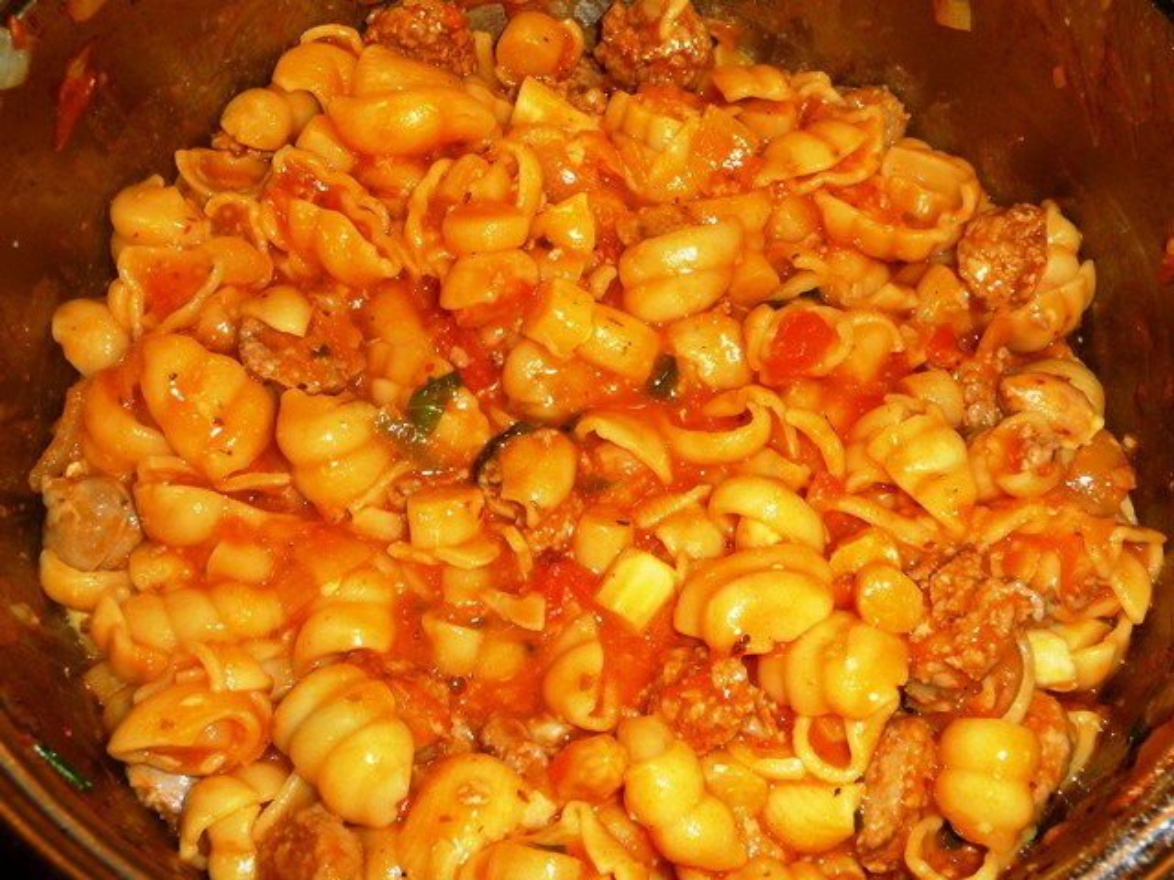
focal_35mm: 40
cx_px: 587
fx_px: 1357
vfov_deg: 36.0
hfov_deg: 46.8
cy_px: 440
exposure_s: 1/30
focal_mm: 6.7
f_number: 3.9
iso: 100
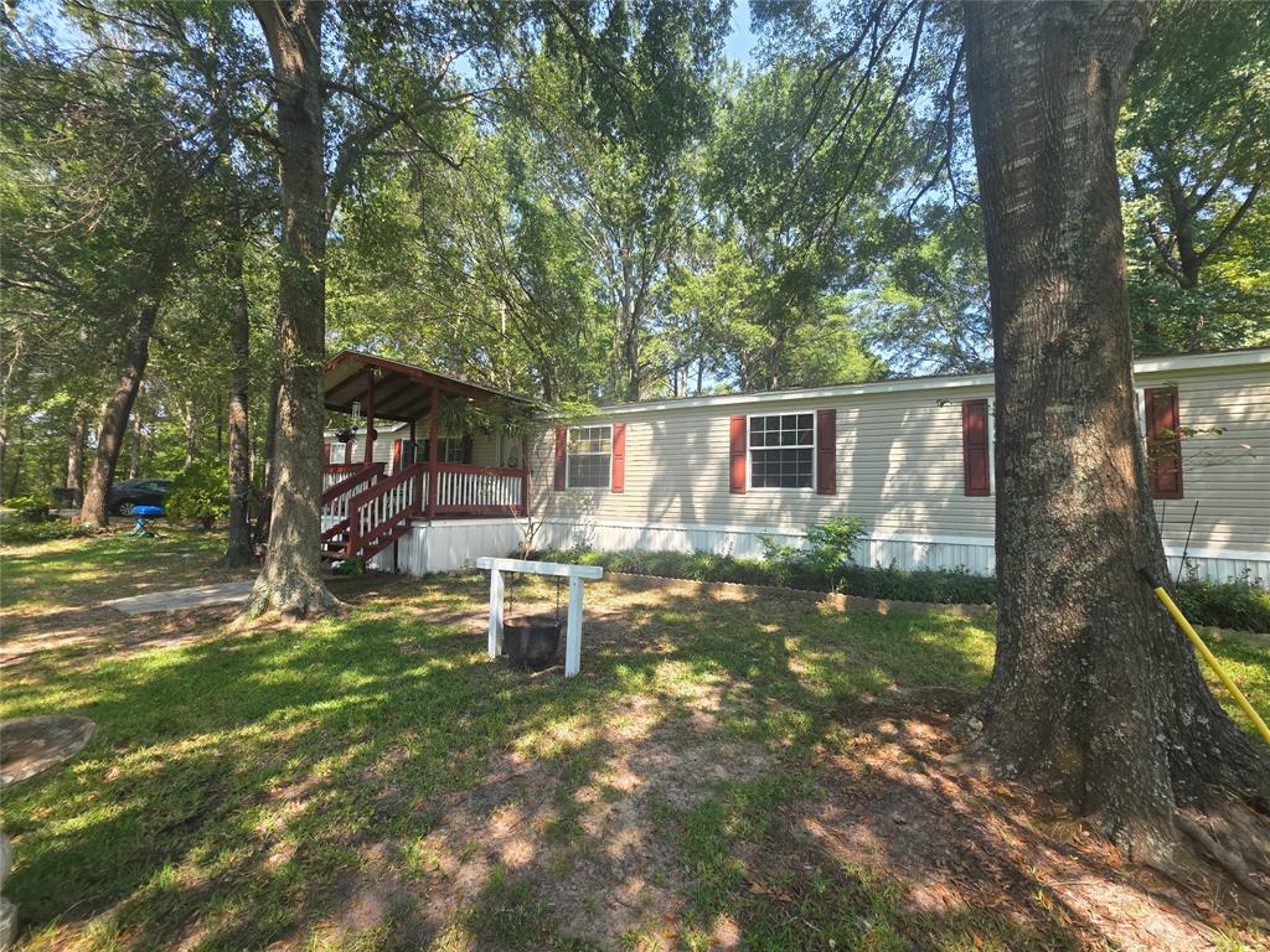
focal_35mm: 13
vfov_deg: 89.9
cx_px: 635
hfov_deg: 106.2
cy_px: 476
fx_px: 477
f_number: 1.9
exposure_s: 1/300
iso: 40
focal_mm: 2.2
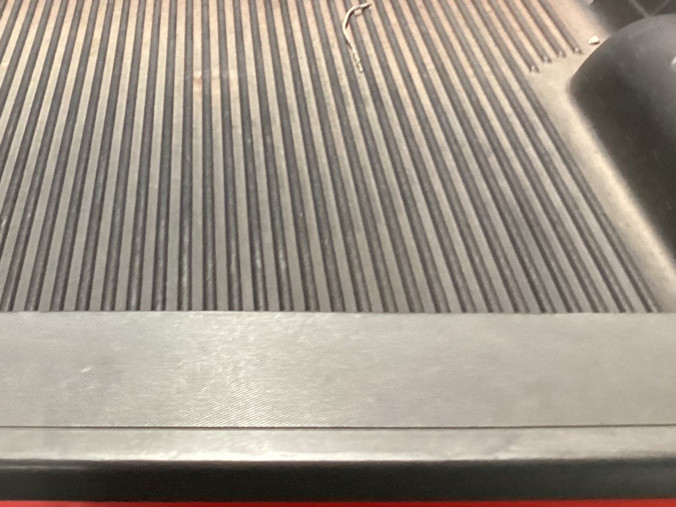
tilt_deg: -25.6
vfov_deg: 23.2
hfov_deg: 31.1
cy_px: 28
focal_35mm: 61
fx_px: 1191
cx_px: 161
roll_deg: +0.4
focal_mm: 3.3
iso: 400
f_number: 2.4
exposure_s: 1/30
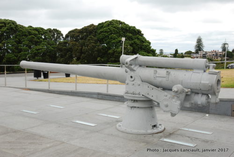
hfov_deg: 44.9
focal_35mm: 44
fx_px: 283
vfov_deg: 30.9
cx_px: 117
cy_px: 78
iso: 100
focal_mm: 29
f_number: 6.3
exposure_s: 1/160
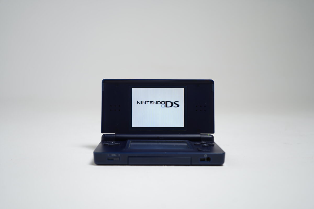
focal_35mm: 39
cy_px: 104
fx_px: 340
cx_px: 157
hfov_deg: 49.6
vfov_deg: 34.2
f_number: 4.5
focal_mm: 39
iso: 64
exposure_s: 1/8
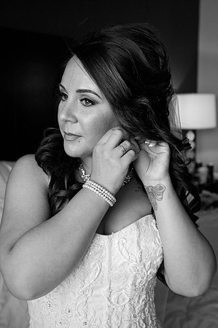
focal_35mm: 52
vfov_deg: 38.2
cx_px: 109
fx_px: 473
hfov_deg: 25.9
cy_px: 164
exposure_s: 1/200
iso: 1250
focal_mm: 52
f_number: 5.6
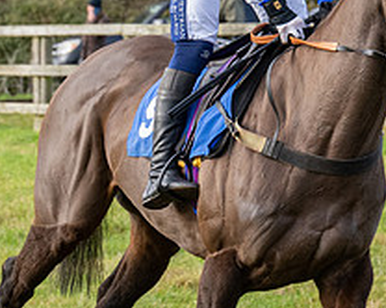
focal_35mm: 392
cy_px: 22
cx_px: 466
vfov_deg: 3.9
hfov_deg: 4.9
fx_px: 4474
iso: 800
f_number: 5
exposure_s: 1/800
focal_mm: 74
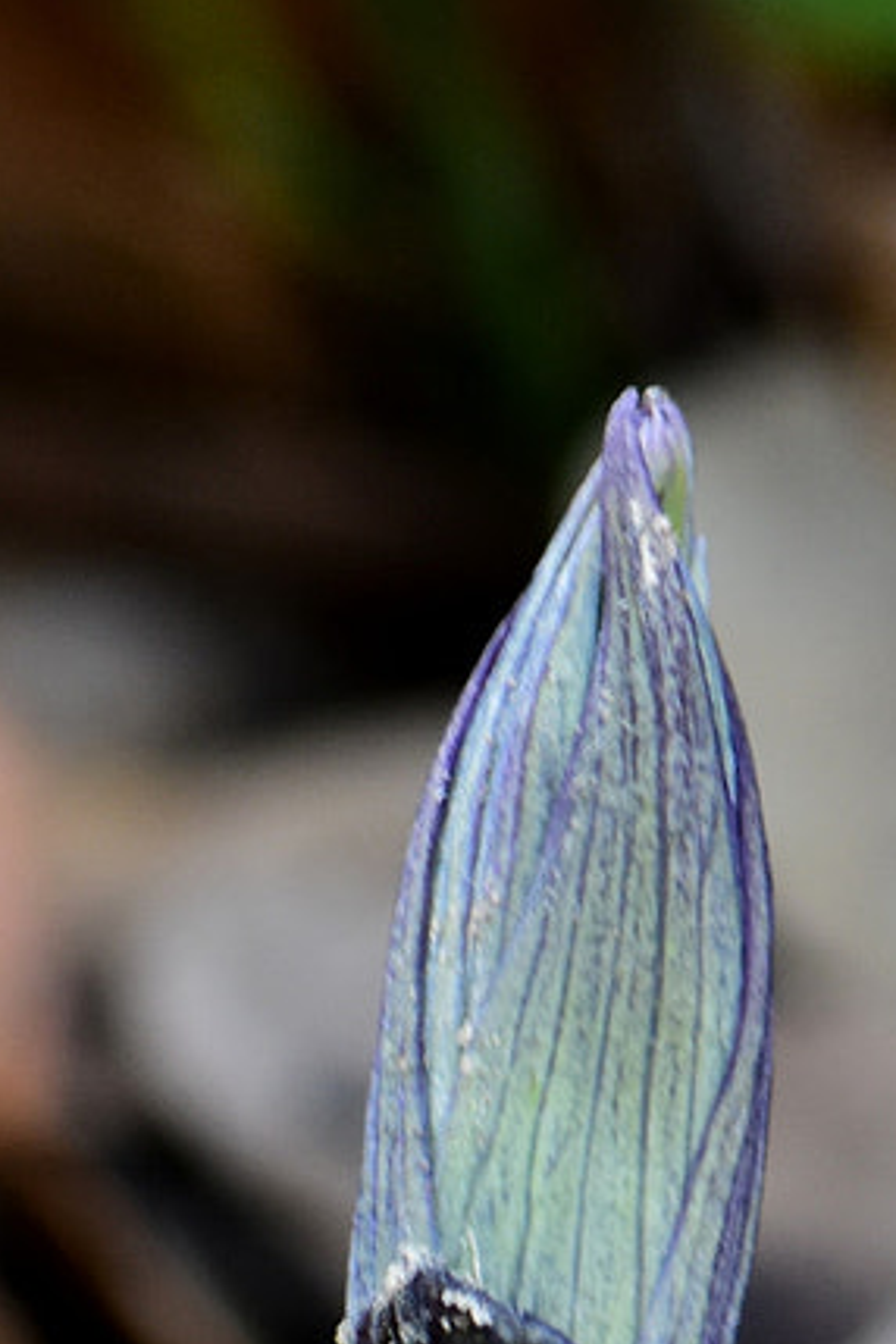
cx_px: 580
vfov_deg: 3.5
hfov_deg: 2.3
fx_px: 21908
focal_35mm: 587
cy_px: 2127
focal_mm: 105
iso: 800
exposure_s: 1/60
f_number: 5.6
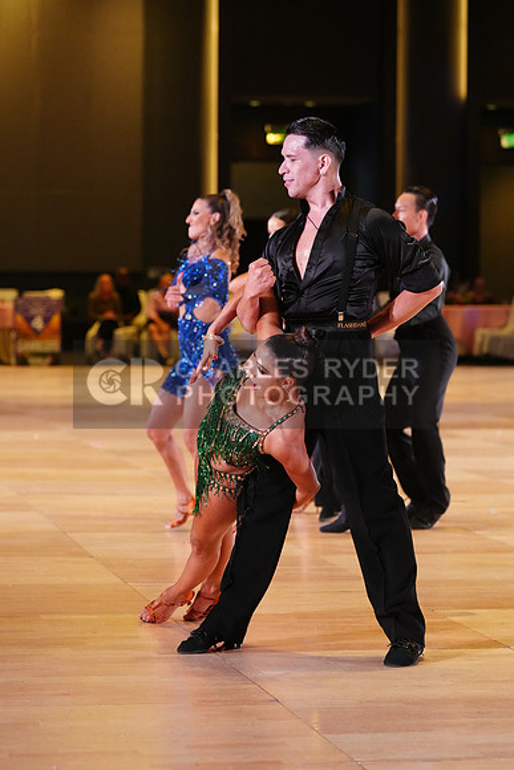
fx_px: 2568
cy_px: 385
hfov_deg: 11.4
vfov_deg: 17.1
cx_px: 257
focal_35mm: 120
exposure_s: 1/400
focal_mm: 120
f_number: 4
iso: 4000
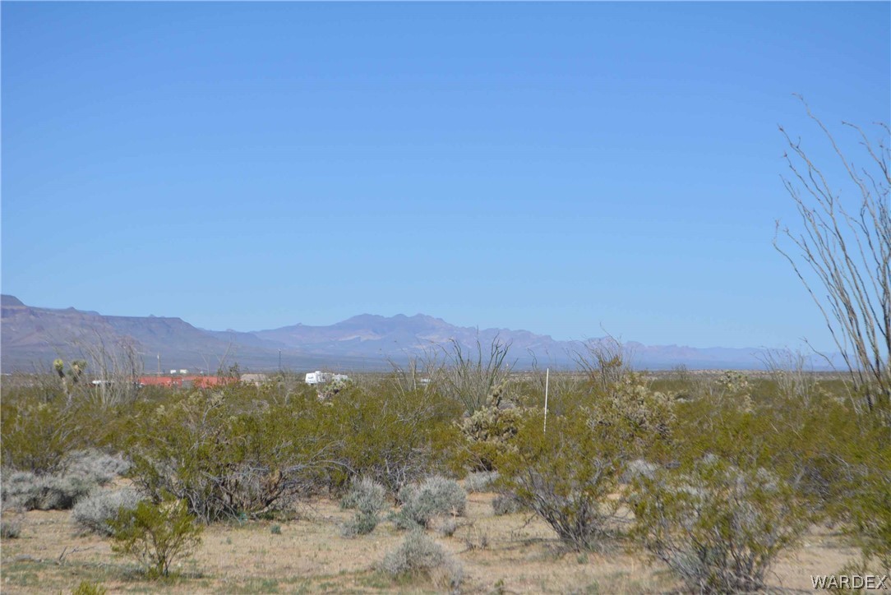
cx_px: 446
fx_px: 2043
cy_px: 298
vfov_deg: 16.6
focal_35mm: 82
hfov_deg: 24.6
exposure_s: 1/2000
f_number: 8
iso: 400
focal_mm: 55
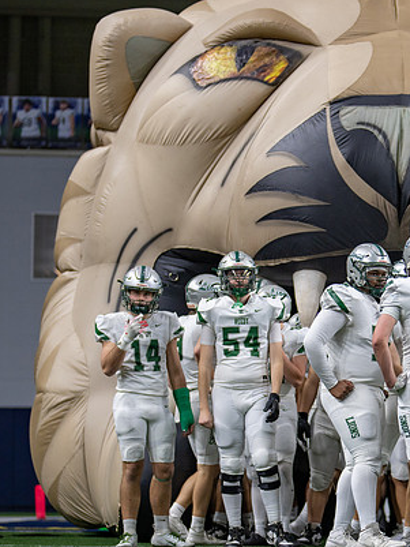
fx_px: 1815
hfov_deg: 12.7
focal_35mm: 115
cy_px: 431
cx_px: 452
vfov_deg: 17.0
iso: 250
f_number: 1.2
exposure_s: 1/800
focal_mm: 50
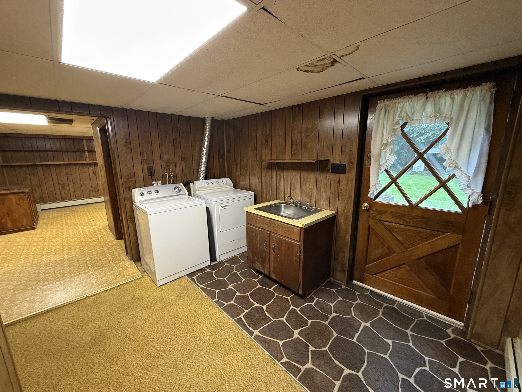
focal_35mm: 14
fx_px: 211
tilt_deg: -11.3
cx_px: 261
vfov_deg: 85.7
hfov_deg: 102.1
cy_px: 196
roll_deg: +1.4
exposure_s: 1/60
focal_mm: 2.22
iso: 320
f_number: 2.2
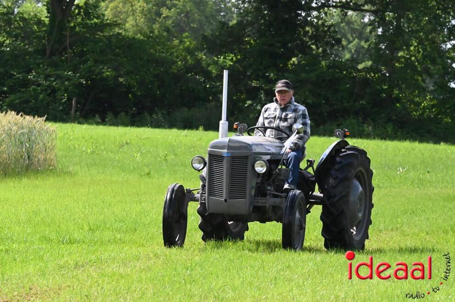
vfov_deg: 4.9
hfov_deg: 7.4
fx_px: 3535
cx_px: 228
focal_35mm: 280
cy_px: 151
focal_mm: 280
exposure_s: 1/8000
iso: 32000
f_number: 20
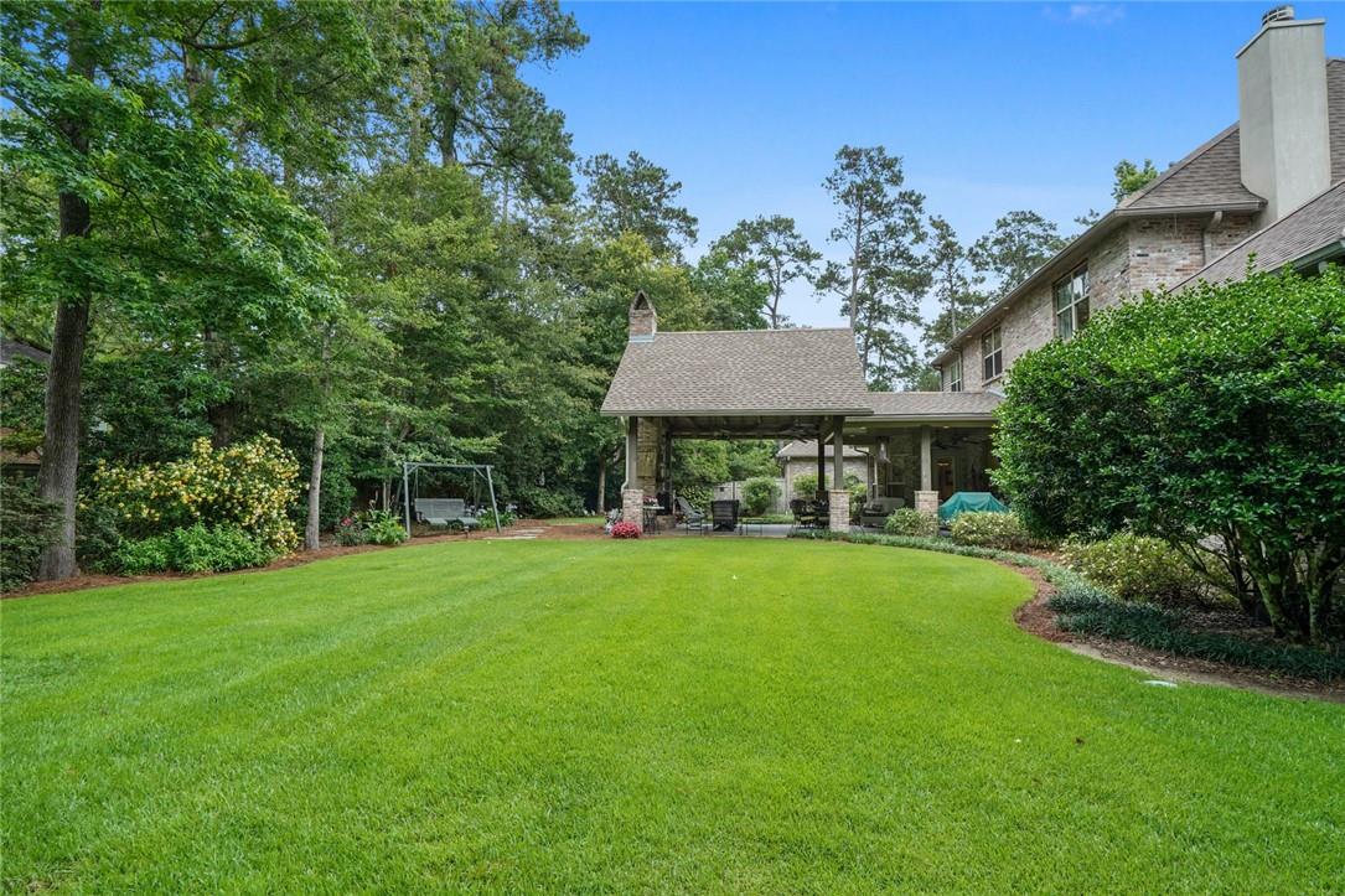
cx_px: 672
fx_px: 635
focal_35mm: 17
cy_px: 448
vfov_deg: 70.4
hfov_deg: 93.3
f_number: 11
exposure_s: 1/125
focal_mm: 17
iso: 800
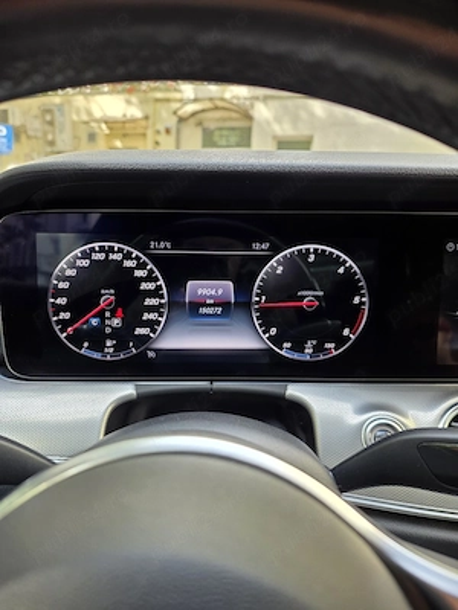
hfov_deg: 58.9
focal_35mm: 23
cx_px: 229
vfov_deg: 73.9
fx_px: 406
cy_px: 305
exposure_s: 1/55.2
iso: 25
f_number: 1.7
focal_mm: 6.3
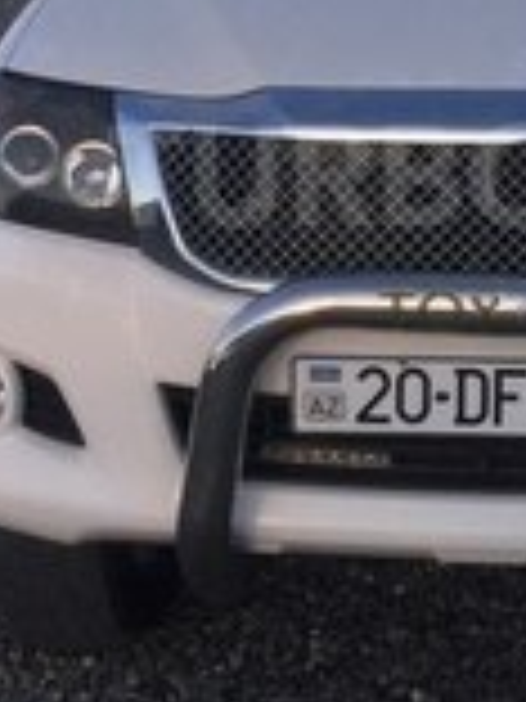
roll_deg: +1.2
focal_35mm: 92
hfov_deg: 15.9
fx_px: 1864
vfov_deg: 21.1
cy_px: 176
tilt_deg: -14.0
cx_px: 454
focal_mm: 4.15
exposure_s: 1/520
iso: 32
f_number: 2.2
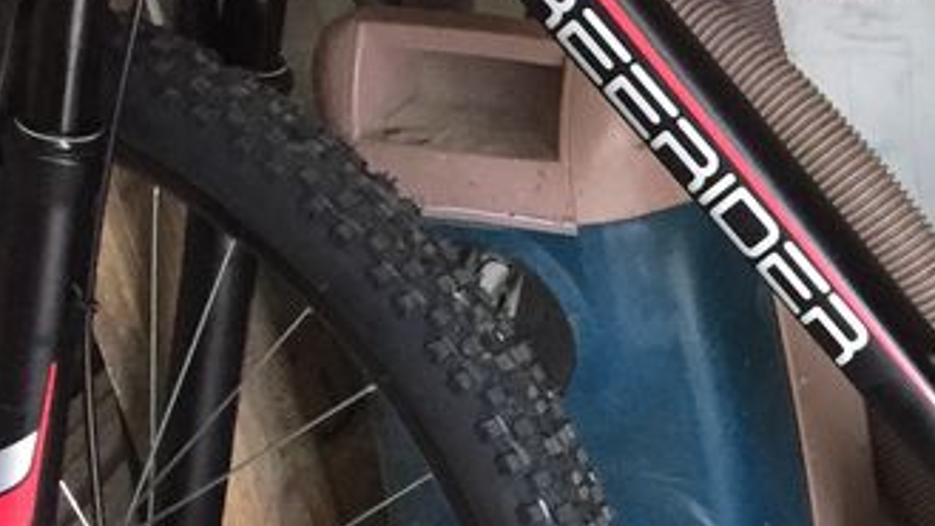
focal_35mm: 96
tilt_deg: -29.0
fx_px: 2380
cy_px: 296
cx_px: 1208
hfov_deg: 20.4
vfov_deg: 12.6
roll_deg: +3.2
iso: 320
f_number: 2.2
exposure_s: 1/25
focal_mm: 4.15
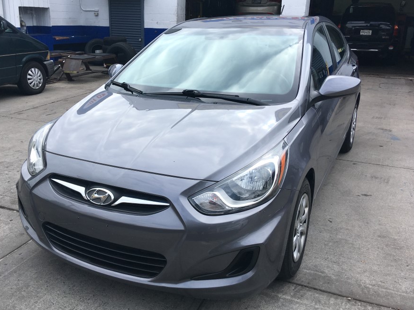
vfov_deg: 41.8
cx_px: 178
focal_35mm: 34
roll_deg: -0.3
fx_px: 407
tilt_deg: -18.0
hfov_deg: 53.8
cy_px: 151
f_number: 2.2
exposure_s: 1/845
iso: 25
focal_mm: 4.15
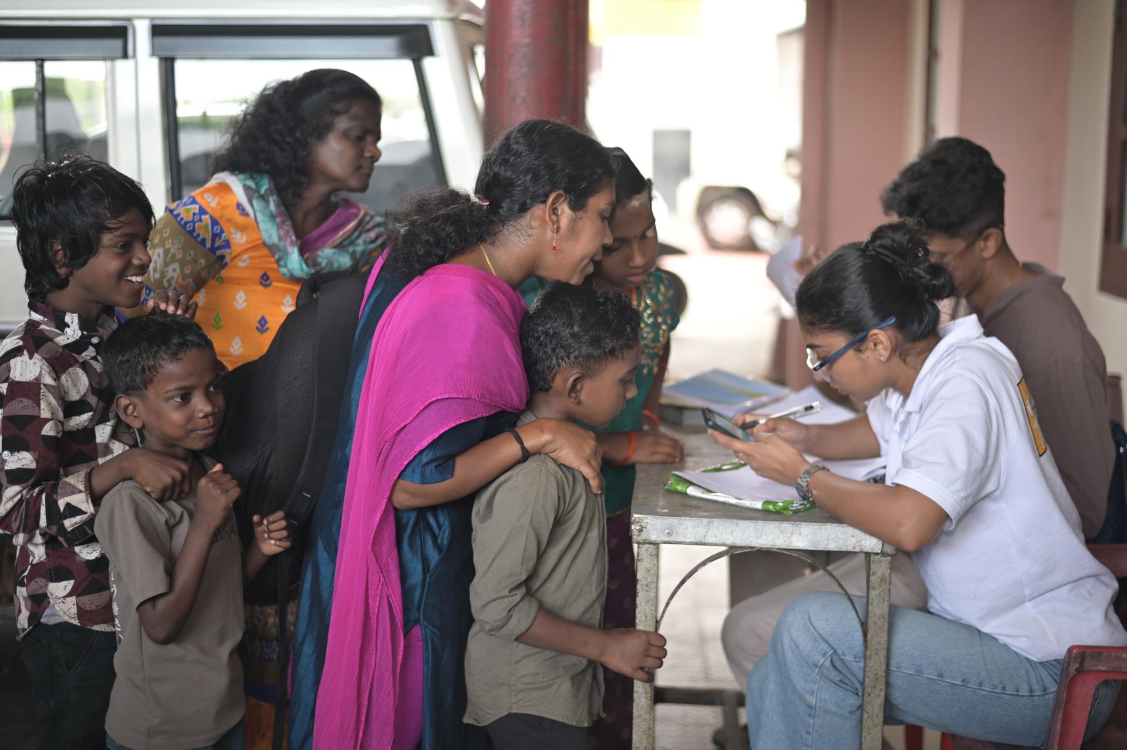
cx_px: 564
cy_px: 375
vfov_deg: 27.0
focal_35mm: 50
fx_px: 1564
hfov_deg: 39.6
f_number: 2
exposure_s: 1/125
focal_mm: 50
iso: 200
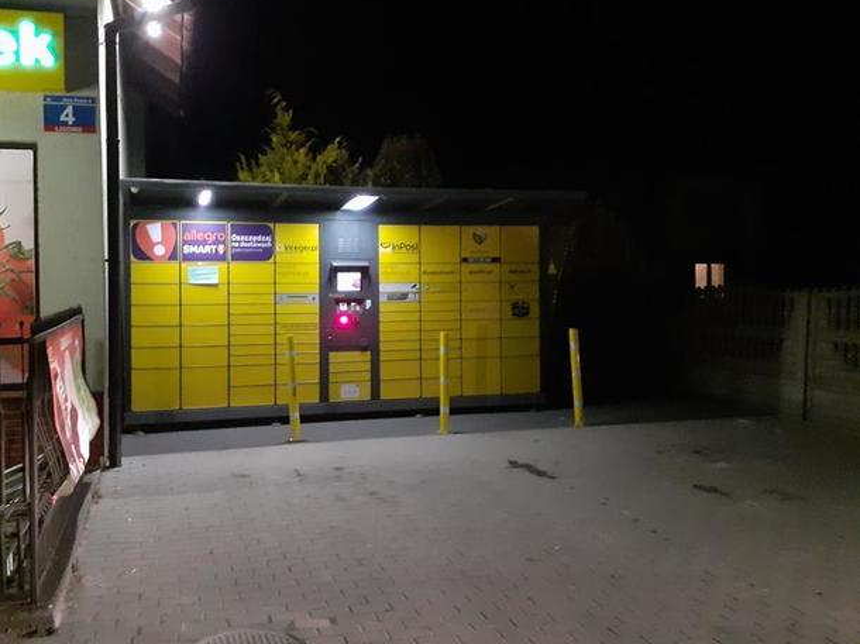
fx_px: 770
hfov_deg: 58.1
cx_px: 369
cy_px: 304
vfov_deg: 45.4
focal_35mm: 31
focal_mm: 3.6
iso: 1250
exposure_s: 1/20
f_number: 1.9
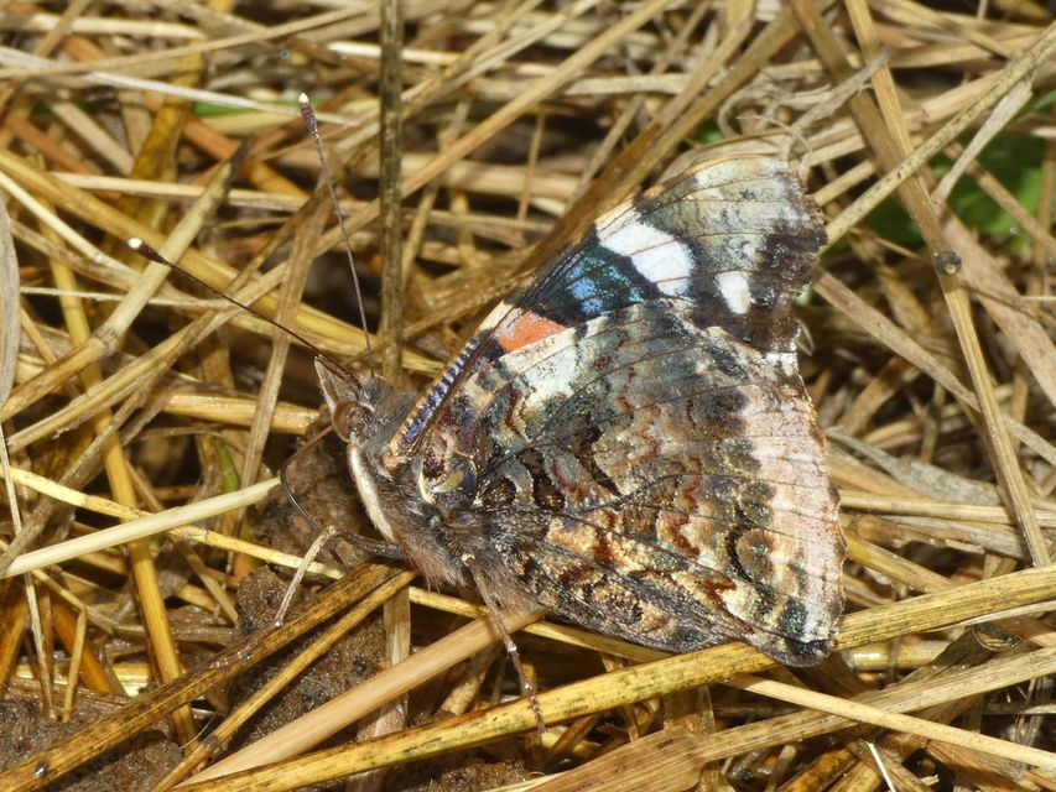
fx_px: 4393
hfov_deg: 13.7
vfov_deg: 10.3
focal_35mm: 144
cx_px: 528
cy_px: 396
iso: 80
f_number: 5.3
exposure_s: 1/60
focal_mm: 25.8
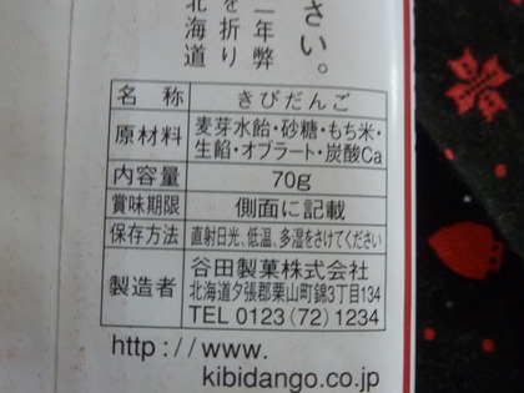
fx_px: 500
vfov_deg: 42.9
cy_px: 196
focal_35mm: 33
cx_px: 262
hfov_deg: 55.4
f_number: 3.6
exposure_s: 1/20
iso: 400
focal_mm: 5.9
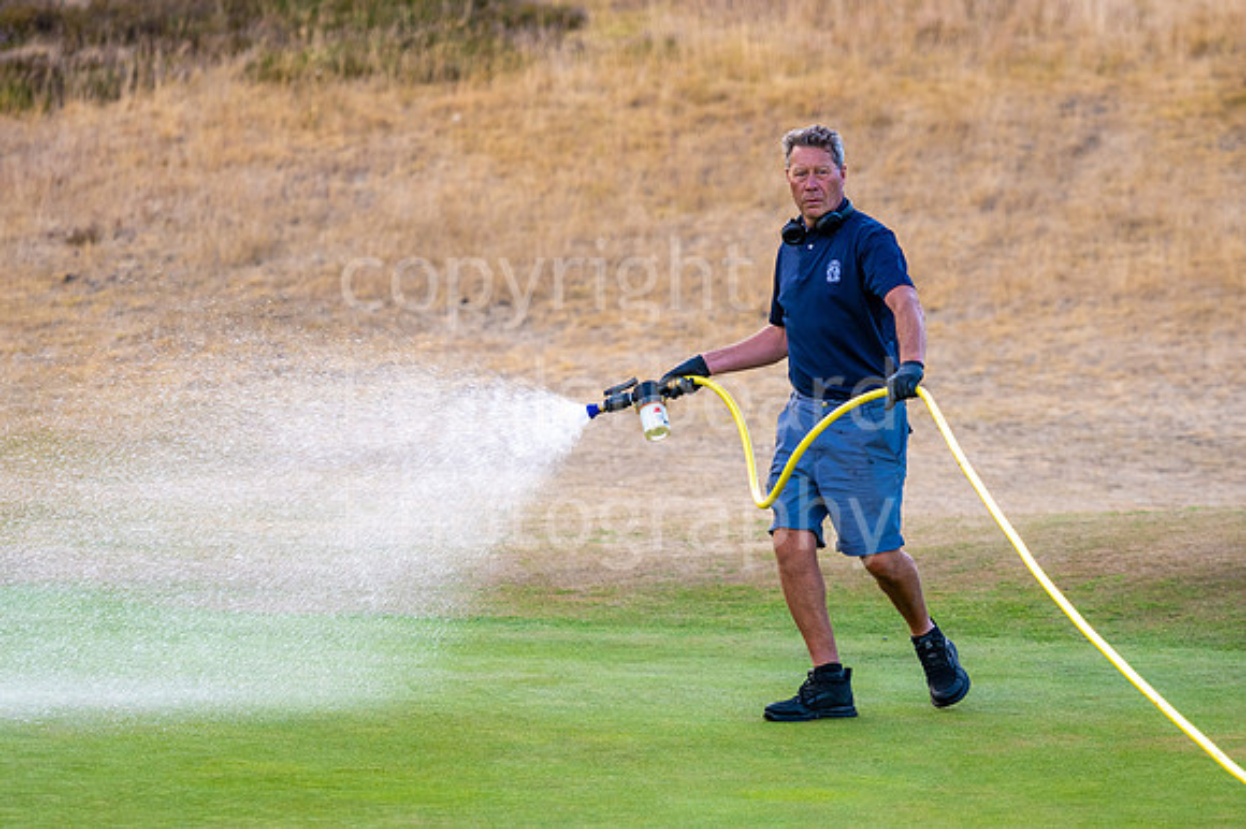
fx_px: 8025
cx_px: 623
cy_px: 414
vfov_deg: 5.9
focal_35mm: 232
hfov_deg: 8.9
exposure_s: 1/800
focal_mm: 155
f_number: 3.2
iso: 250
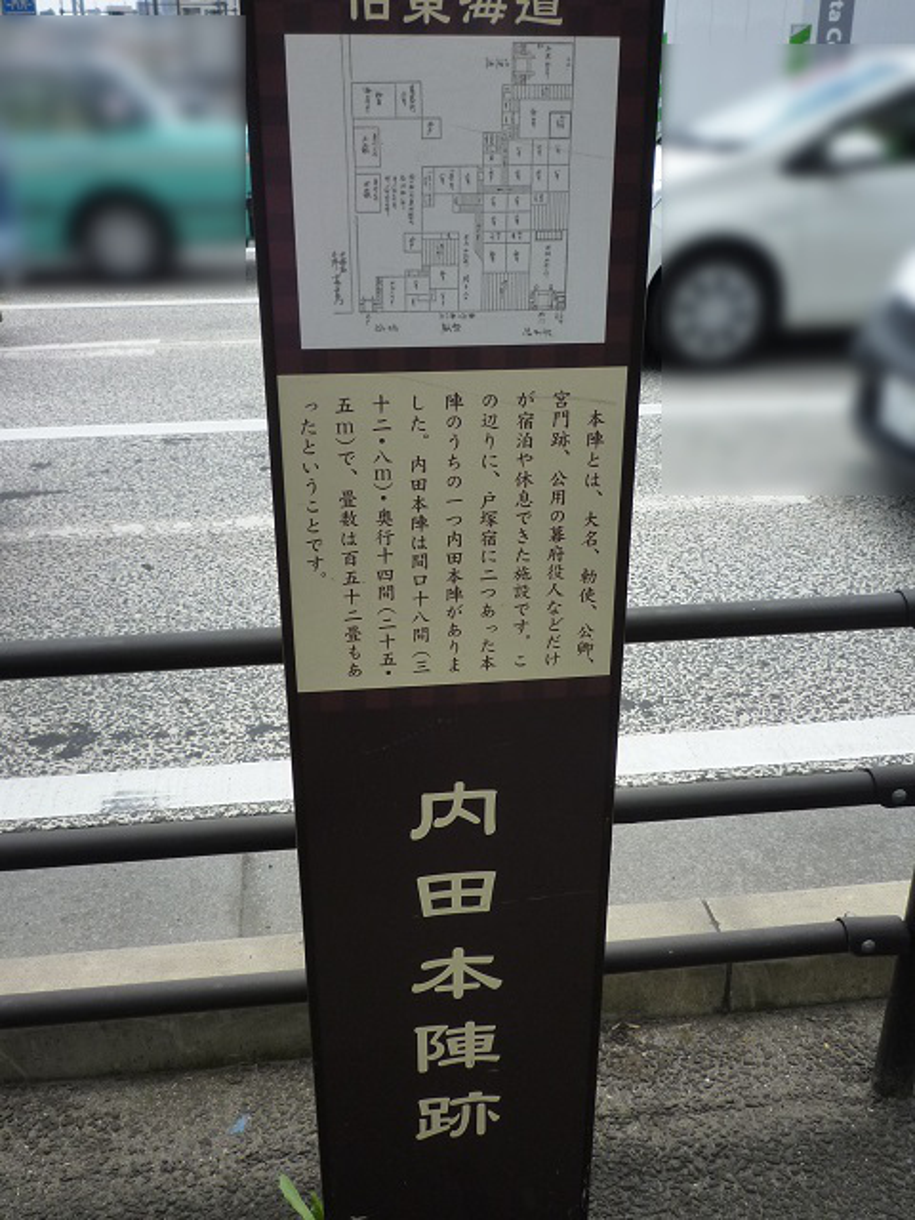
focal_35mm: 32
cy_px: 610
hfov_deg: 44.2
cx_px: 458
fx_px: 1128
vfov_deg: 56.8
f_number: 3.2
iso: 125
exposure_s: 1/640
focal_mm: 4.4
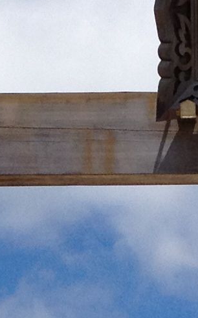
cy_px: 472
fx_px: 2134
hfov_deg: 5.3
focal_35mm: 247
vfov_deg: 8.3
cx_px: 201
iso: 64
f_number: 2.4
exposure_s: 1/3067
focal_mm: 4.28
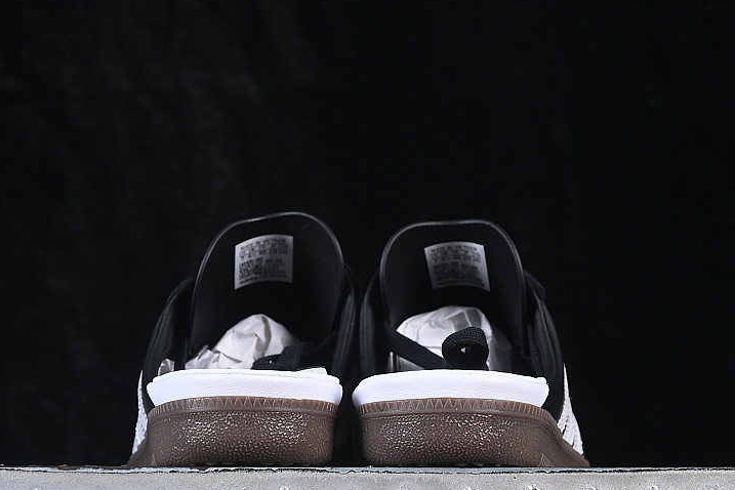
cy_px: 239
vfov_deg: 12.1
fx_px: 2307
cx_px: 371
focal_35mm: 113
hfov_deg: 18.1
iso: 160
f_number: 6.3
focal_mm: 50
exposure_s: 1/60
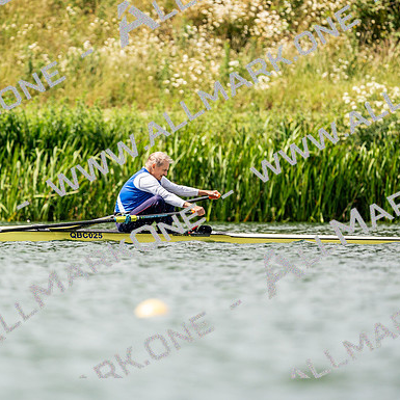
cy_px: 200
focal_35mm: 769
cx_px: 175
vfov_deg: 2.3
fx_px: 10053
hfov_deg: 2.3
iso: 320
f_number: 6.3
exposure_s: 1/2000
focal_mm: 600
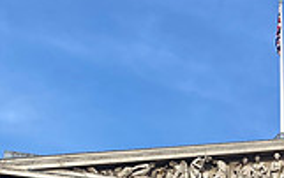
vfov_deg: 13.0
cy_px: 202
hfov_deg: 20.3
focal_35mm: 99
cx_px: 286
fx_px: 767
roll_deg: +1.1
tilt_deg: +19.7
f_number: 1.8
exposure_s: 1/1961
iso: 32
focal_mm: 4.25
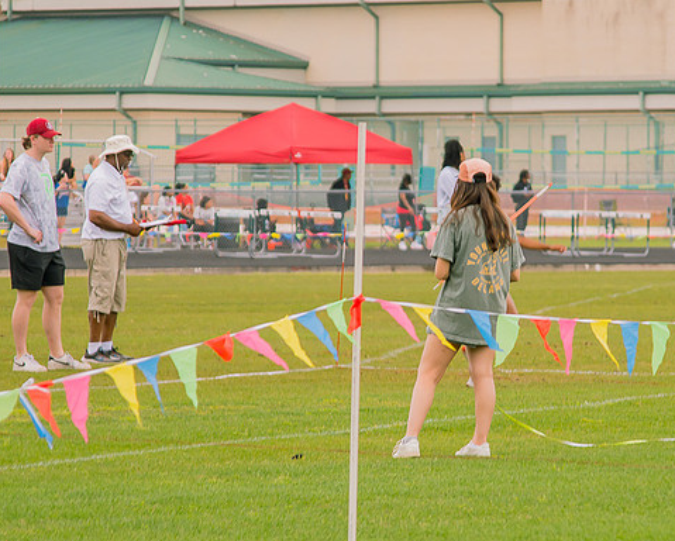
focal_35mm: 289
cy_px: 286
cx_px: 459
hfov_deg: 6.7
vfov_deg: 5.4
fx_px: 5778
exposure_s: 1/200
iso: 200
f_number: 4
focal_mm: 120
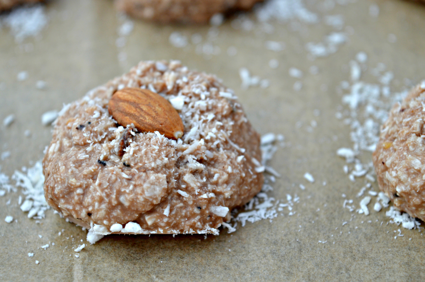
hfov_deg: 24.6
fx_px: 973
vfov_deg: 16.5
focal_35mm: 82
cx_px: 212
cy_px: 141
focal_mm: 55
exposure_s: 1/15
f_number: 5.6
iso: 200
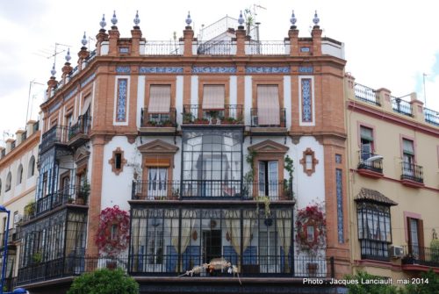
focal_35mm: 52
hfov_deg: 37.8
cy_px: 147
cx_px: 220
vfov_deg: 25.8
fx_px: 641
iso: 100
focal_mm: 35
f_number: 6.3
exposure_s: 1/160
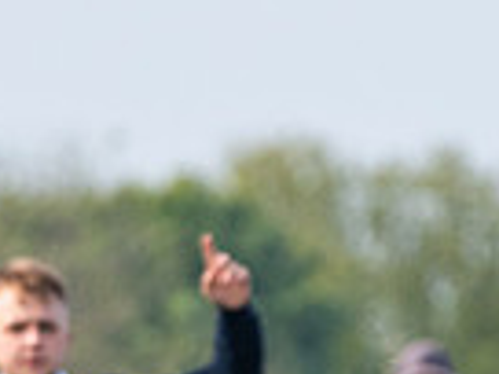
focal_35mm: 2350
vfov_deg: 0.6
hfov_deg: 0.8
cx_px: -352
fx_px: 33876
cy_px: 624
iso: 640
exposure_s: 1/1250
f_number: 6.3
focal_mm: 330
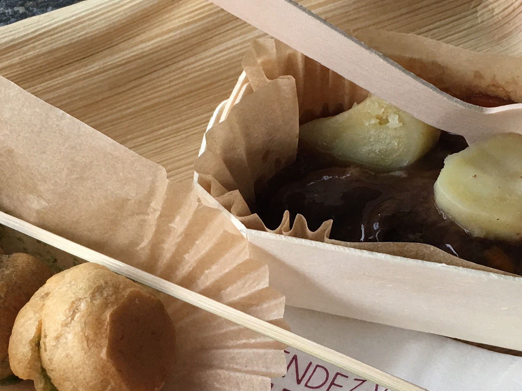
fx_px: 1086
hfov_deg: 27.0
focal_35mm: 72
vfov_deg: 20.3
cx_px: 279
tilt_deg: -53.3
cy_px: 297
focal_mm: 4.15
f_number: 2.2
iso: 32
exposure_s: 1/33
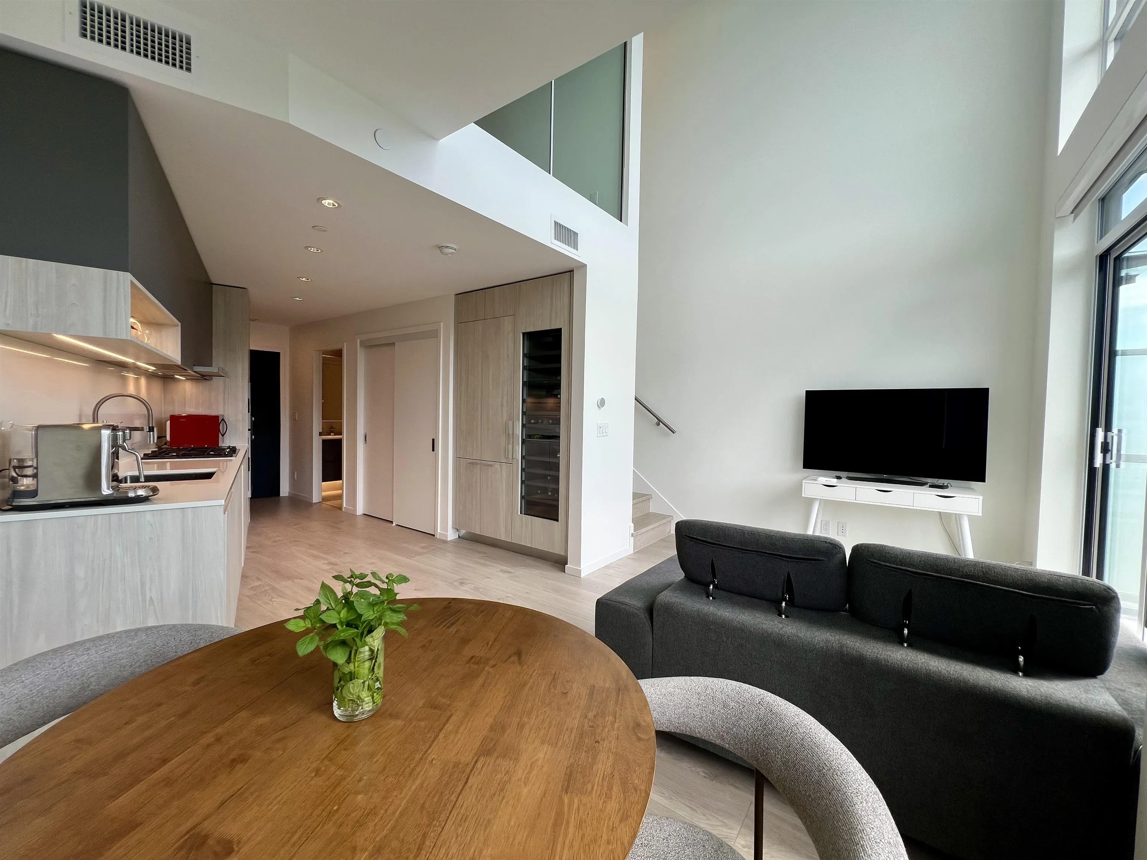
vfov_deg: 89.9
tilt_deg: -1.9
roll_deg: -0.6
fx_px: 431
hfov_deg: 106.2
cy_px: 430
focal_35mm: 13
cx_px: 574
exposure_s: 1/223
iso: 32
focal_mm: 1.57
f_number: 1.8
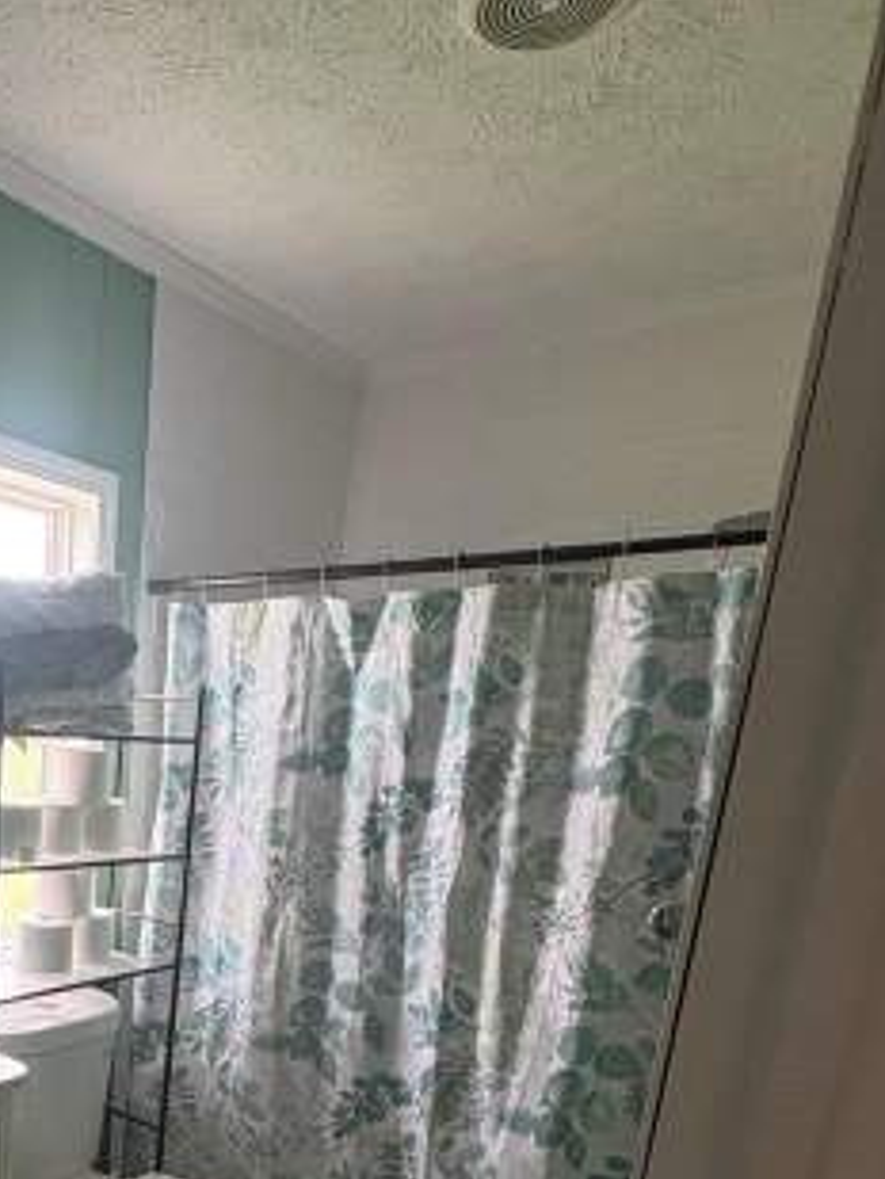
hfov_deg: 44.3
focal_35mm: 29
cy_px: 969
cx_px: 103
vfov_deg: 56.4
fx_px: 988
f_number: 2.2
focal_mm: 2.22
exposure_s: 1/65
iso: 250
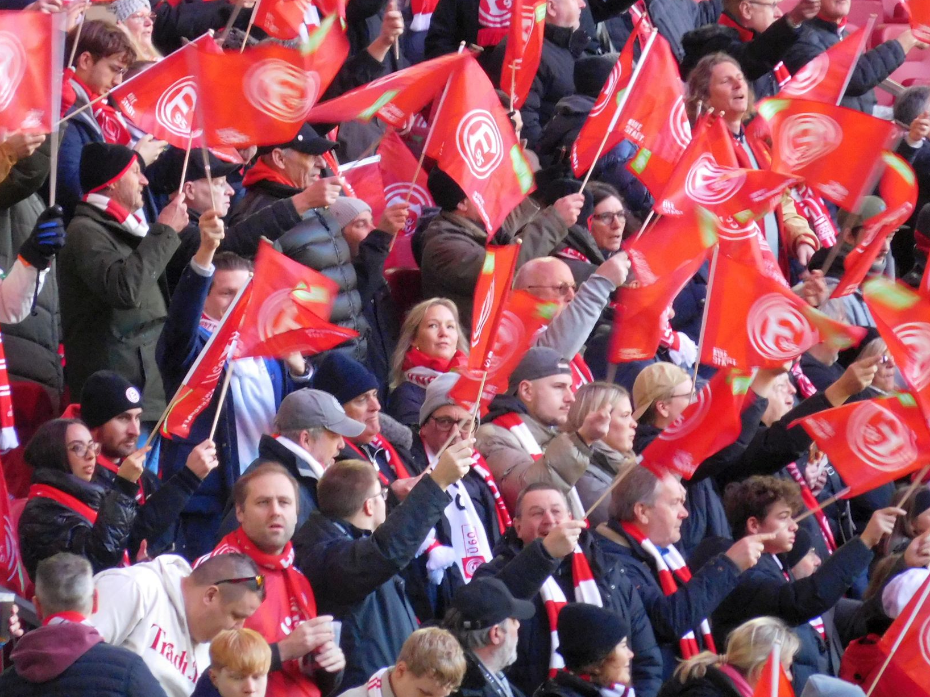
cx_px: 429
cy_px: 318
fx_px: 11499
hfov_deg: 4.6
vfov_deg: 3.5
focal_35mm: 428
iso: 800
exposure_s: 1/50
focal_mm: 62.4
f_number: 6
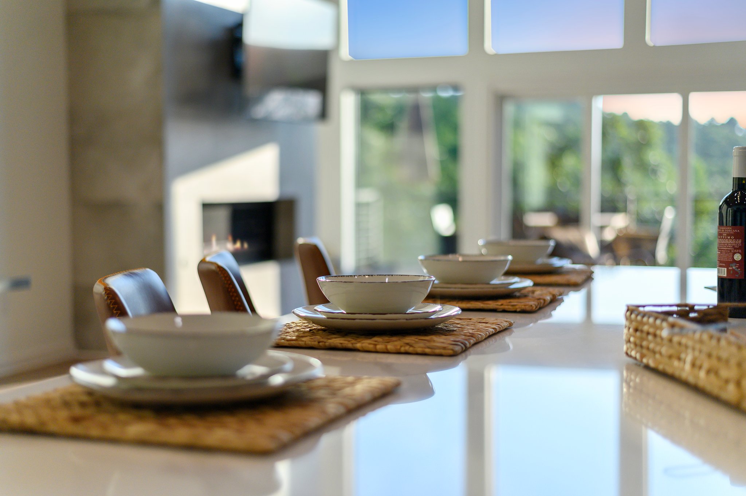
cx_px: 373
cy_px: 248
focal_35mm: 50
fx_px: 1035
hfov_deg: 39.6
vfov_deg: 26.9
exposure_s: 1/6400
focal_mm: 50
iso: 400
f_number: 1.8
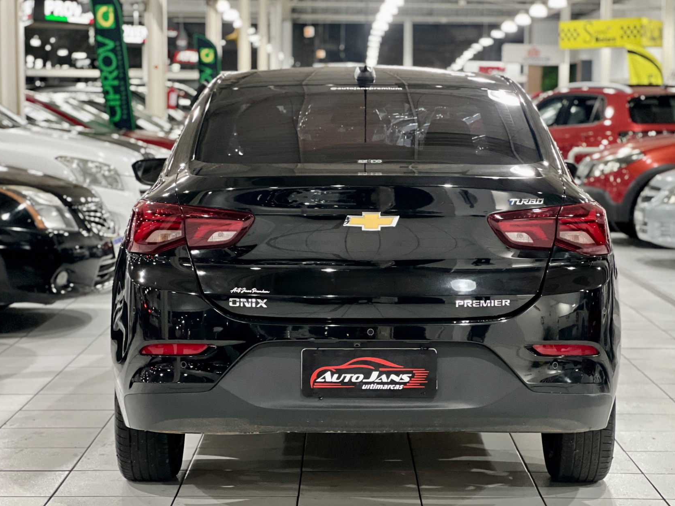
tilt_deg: -5.9
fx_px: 1736
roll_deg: -0.3
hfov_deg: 22.0
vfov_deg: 16.6
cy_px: 292
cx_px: 380
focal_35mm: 89
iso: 400
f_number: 2.8
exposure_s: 1/24
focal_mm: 9
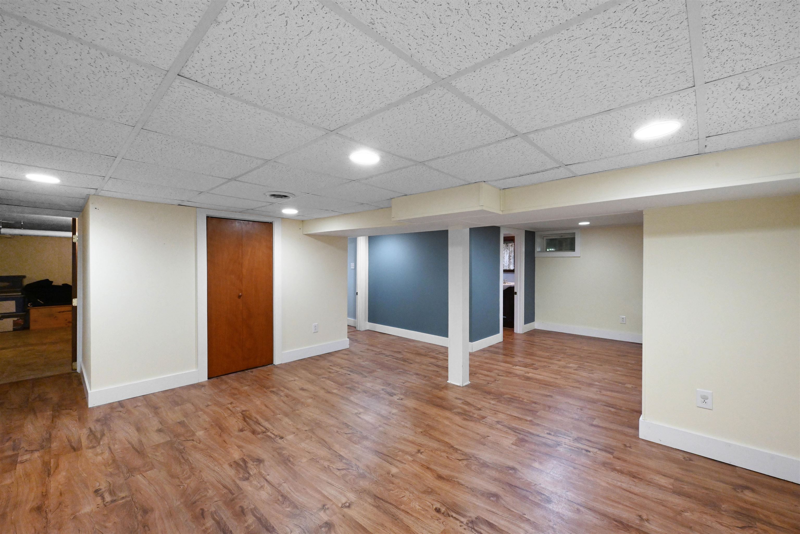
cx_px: 400
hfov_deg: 104.3
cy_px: 267
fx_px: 311
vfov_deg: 81.2
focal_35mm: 14
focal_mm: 14
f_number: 14
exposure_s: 1/13
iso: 4000
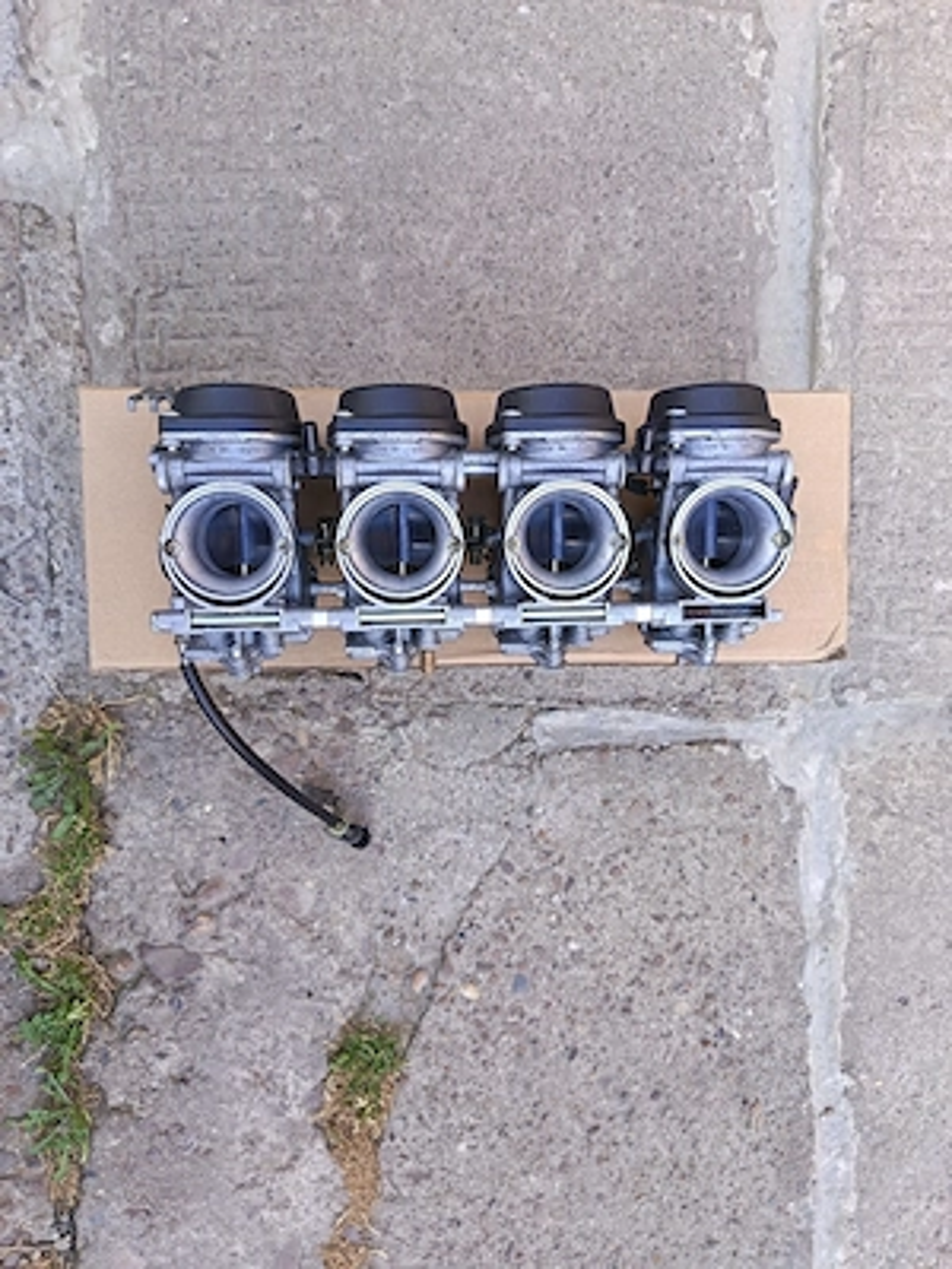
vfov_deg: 71.6
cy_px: 634
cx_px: 476
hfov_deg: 56.8
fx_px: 880
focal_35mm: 24
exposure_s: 1/50
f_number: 1.75
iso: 513
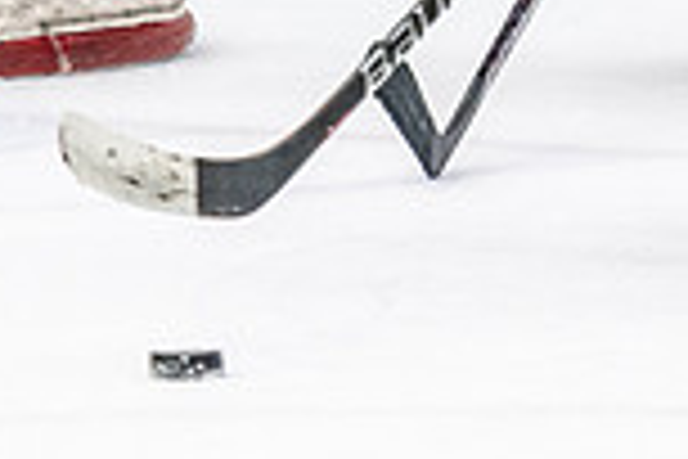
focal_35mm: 771
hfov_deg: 2.7
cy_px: -191
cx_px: 748
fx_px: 14734
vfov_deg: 1.8
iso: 4000
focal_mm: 122
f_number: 2.8
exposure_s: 1/800
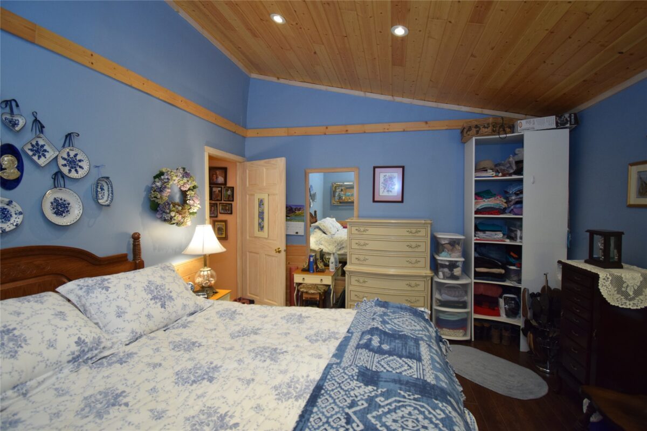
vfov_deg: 77.3
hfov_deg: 100.4
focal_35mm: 15
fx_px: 270
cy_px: 216
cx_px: 324
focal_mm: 10
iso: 1400
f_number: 4.5
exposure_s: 1/60
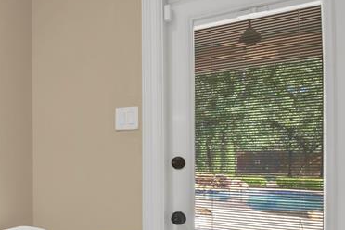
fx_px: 316
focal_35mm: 33
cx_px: -6
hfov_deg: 46.8
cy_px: 156
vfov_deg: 39.4
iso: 640
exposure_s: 1/4
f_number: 9
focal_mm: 12
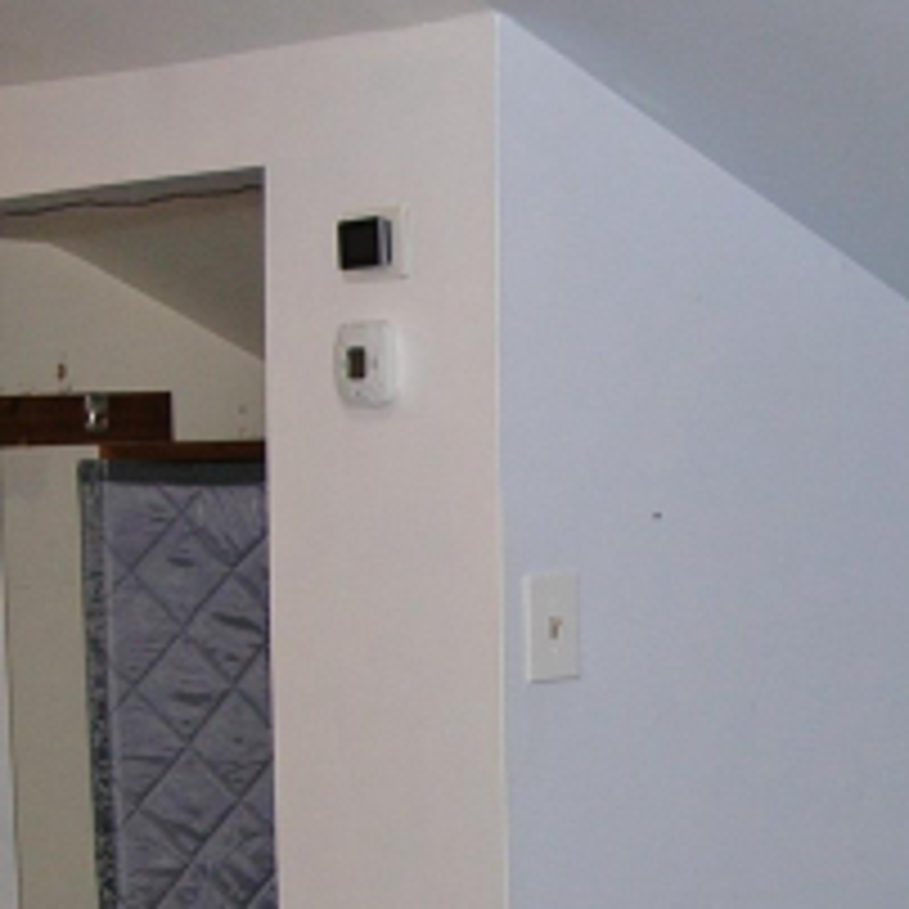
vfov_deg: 16.5
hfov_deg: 16.3
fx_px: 3119
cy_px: 734
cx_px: 873
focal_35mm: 105
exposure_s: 1/60.1
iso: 50
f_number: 2.7
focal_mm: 6
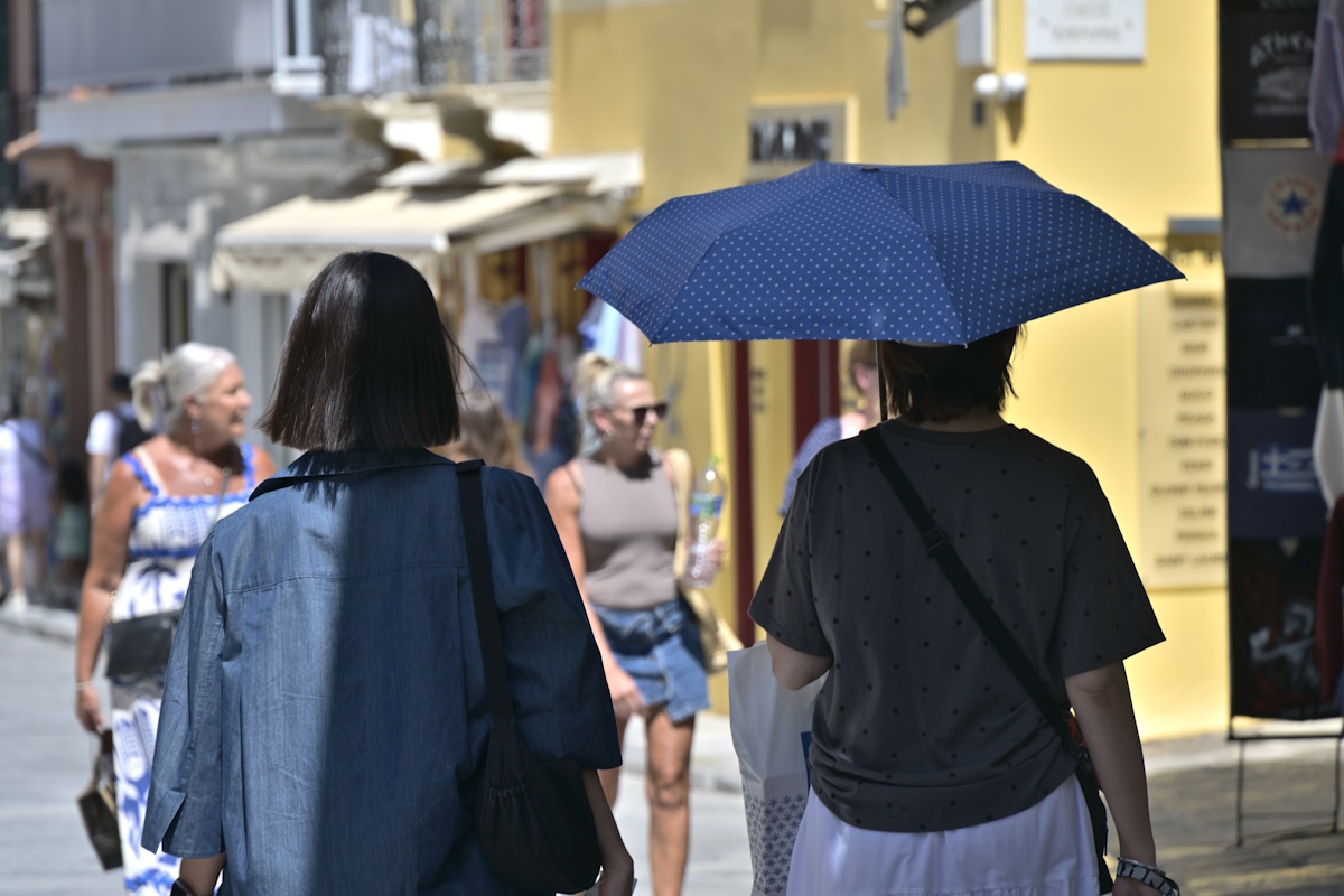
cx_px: 672
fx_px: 7466
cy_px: 448
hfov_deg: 10.3
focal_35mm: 200
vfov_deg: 6.9
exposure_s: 1/320
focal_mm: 200
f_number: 8
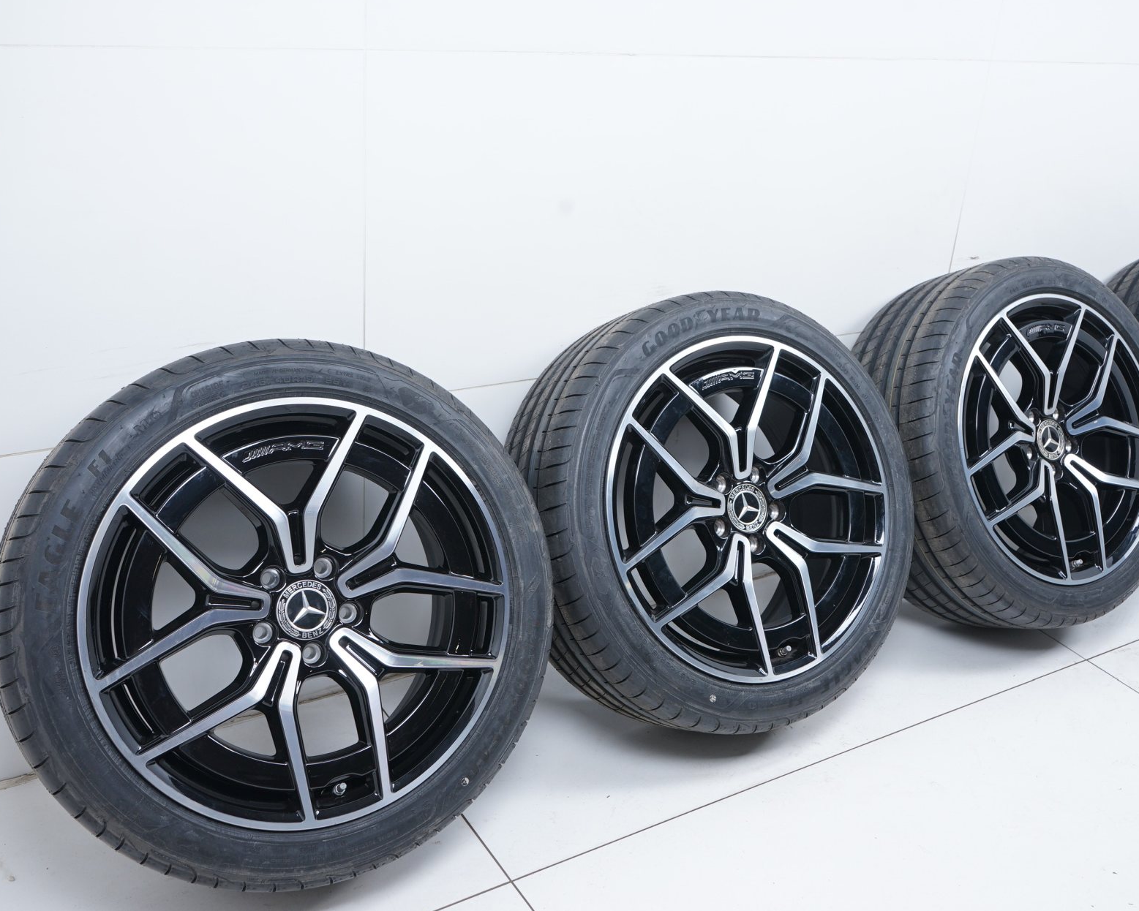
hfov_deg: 48.9
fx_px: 1247
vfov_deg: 40.1
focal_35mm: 37
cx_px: 669
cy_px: 446
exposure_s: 1/125
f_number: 7.1
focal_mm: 32
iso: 250
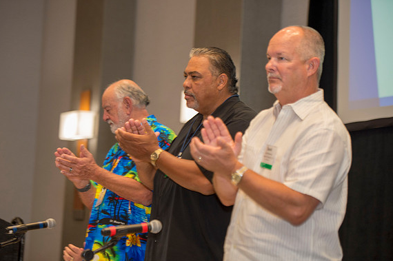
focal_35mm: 114
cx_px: 195
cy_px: 131
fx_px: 1243
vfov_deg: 12.0
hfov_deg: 18.0
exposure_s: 1/250
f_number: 2.8
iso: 1250
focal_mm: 112
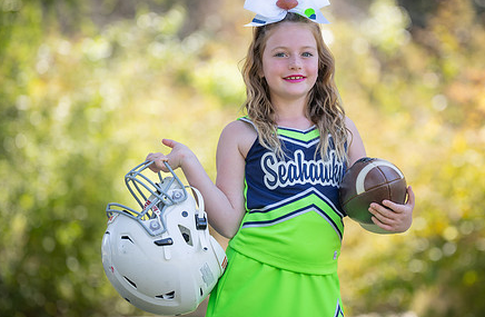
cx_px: 300
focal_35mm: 222
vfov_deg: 6.1
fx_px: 2973
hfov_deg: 9.3
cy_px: 147
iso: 100
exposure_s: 1/400
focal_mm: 144
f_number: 2.8
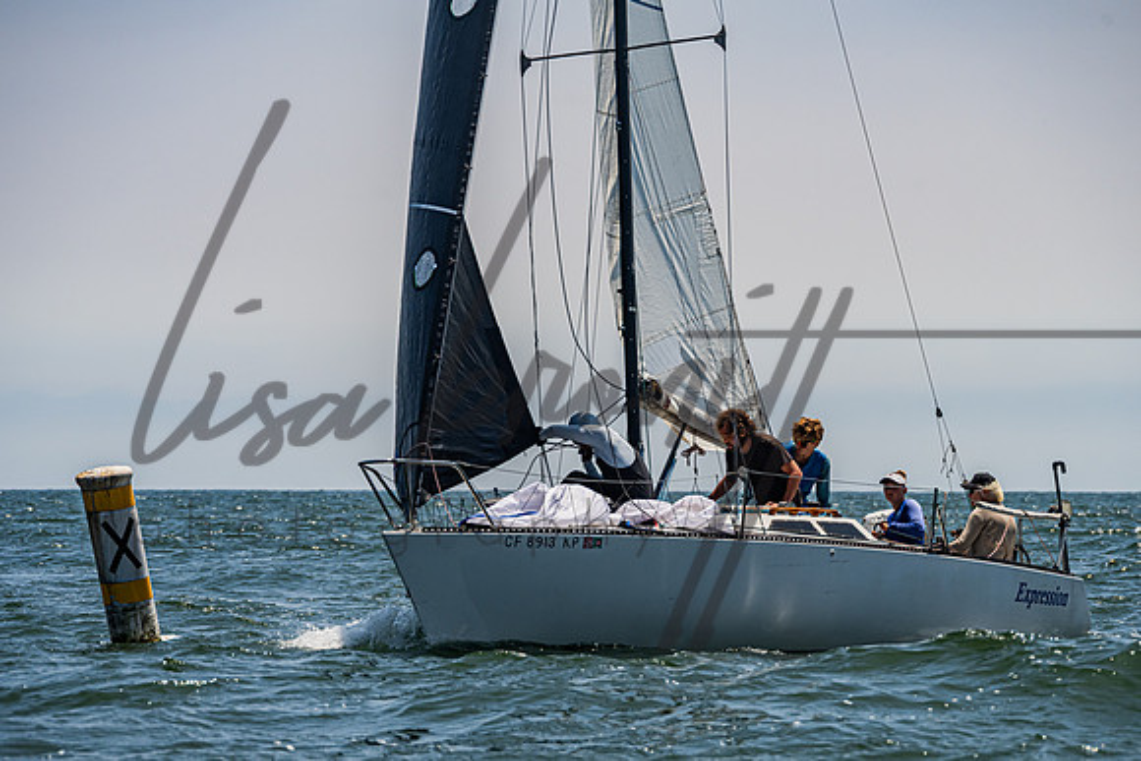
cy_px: 451
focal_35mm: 259
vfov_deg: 5.3
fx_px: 8212
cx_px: 589
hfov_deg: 7.9
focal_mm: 210
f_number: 8
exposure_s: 1/2500
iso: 400
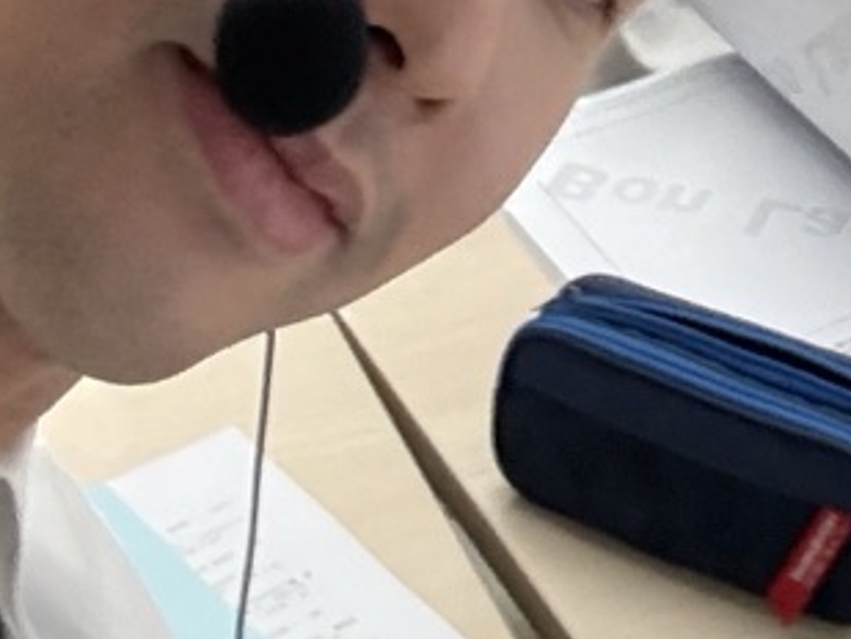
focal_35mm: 119
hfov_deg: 15.5
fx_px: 2927
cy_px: -799
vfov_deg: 10.9
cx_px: 1201
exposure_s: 1/50
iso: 160
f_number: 1.9
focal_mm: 2.69
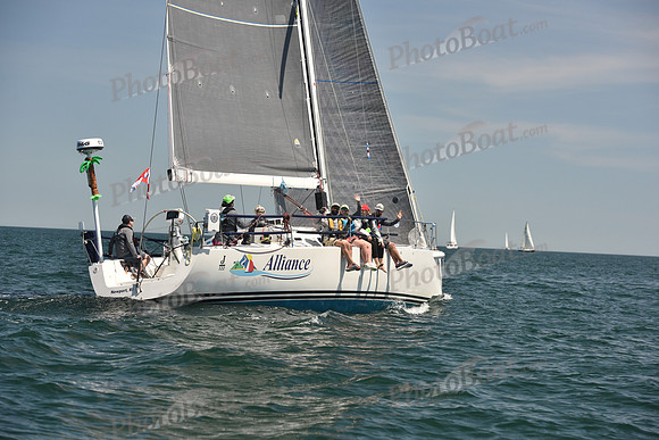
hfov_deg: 18.6
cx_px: 330
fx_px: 2014
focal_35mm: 110
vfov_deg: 12.5
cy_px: 220
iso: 250
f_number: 5.6
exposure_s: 1/800
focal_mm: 110
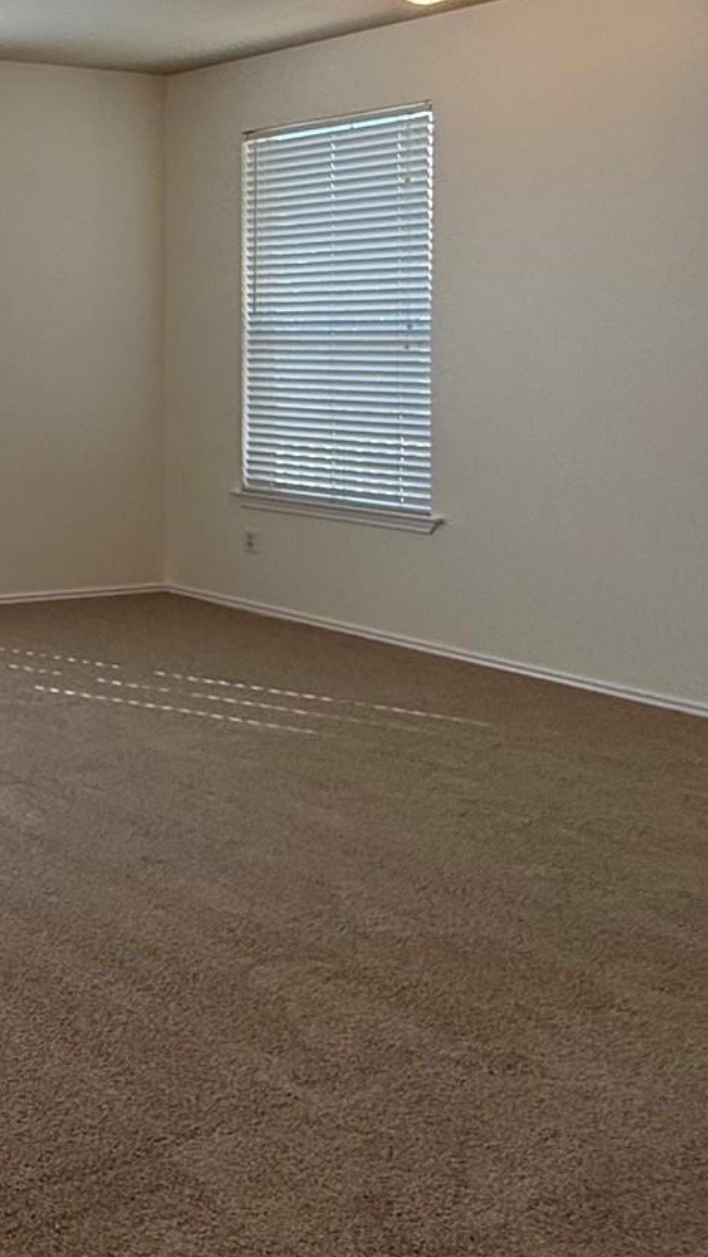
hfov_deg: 22.0
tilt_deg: +0.1
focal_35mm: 37
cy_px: 340
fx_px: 1234
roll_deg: +0.0
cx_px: -522
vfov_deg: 52.0
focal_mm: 2.22
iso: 64
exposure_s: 1/174
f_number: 2.2
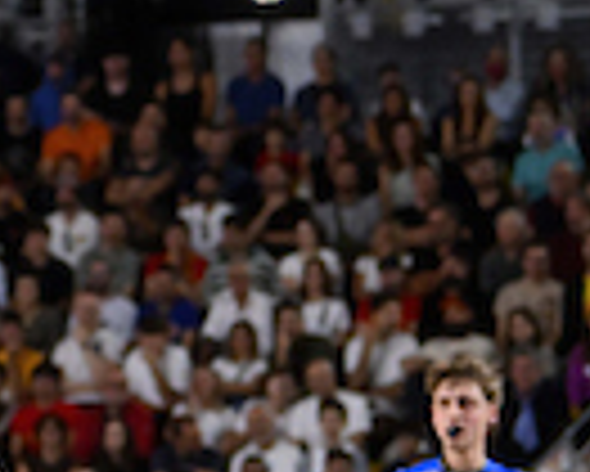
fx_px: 5260
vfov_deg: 5.1
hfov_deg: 6.3
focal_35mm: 301
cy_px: 202
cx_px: -428
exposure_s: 1/1250
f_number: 2.8
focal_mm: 70
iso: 4000
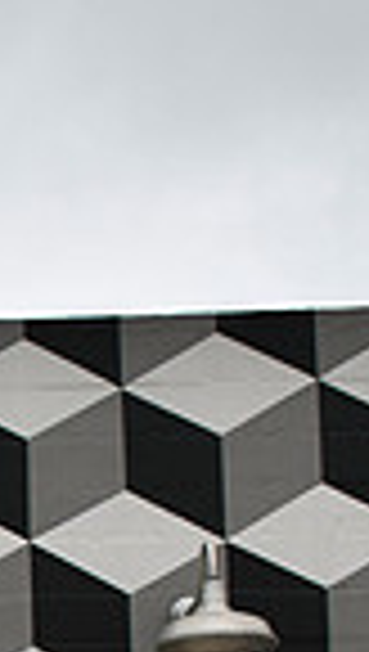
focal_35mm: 138
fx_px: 2391
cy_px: 776
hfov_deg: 8.2
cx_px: -500
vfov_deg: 15.0
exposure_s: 1/250
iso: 100
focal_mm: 22
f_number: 8
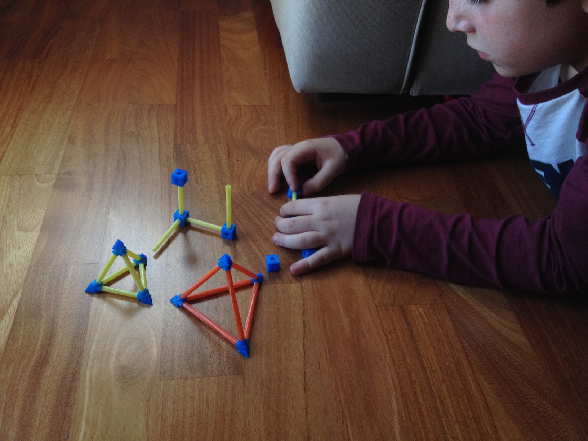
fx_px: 595
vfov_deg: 40.7
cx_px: 294
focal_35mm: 35
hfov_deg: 52.6
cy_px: 220
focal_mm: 4.28
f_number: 2.4
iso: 100
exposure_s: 1/120
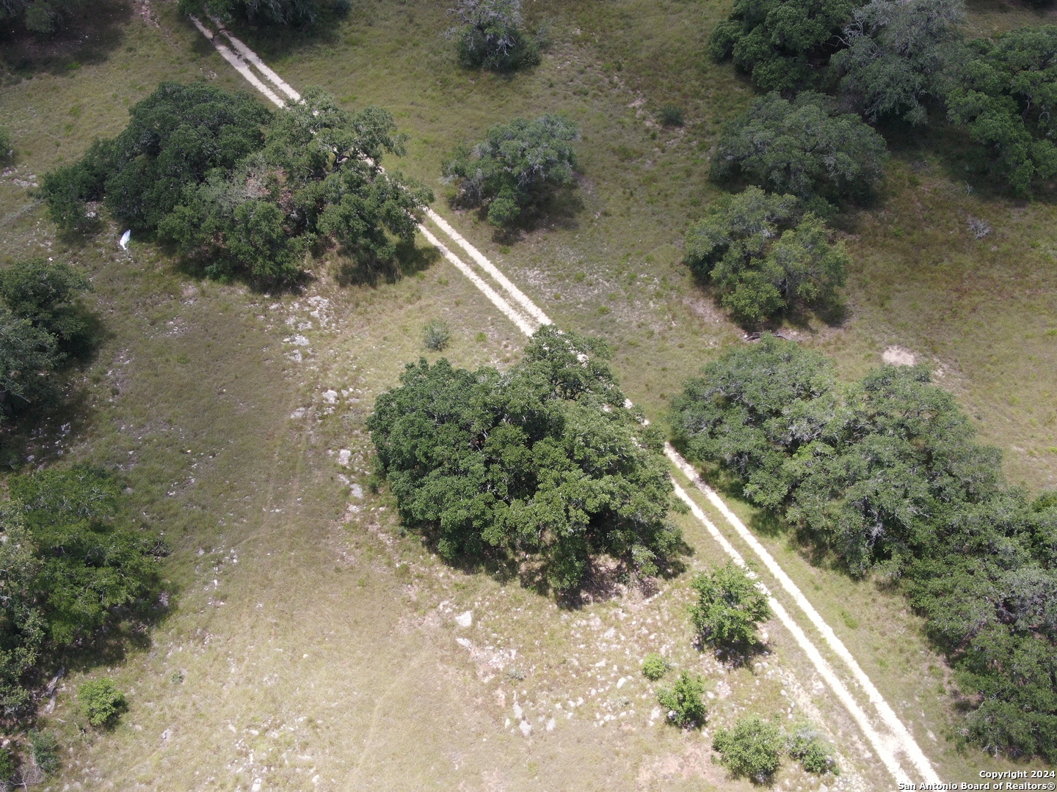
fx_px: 1466
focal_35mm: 48
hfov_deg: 39.7
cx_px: 528
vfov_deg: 30.3
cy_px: 396
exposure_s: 1/240
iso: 100
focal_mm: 8.6
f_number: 3.8
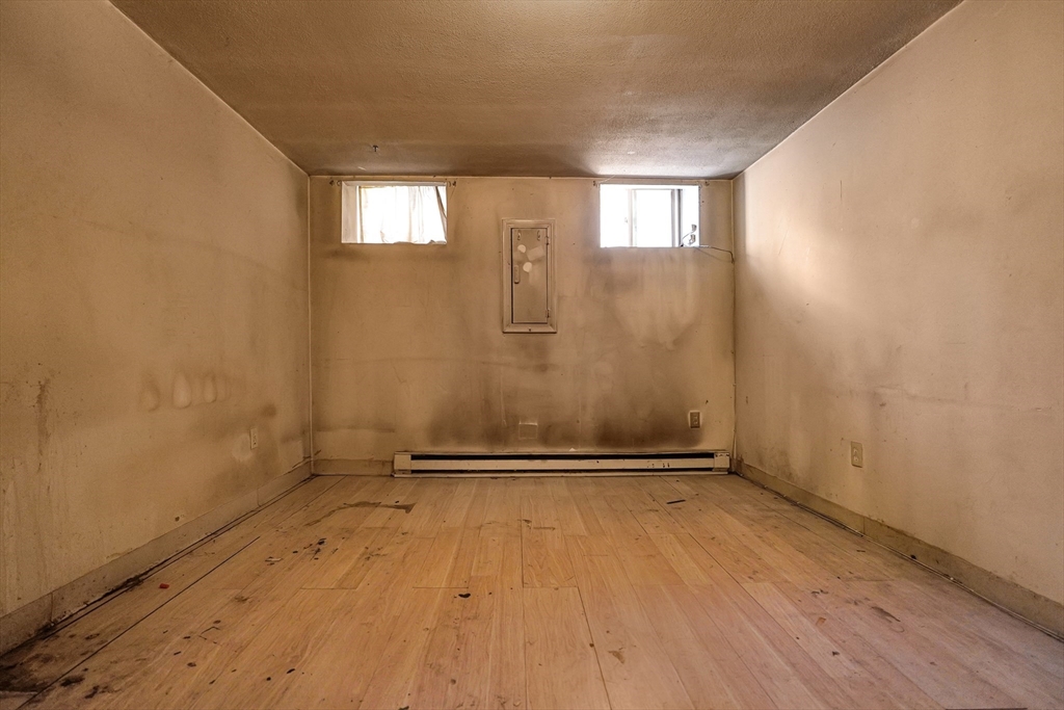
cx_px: 532
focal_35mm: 16
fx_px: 488
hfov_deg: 95.0
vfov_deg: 72.1
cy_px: 355
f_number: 1.8
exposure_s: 1/80
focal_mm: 11
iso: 800
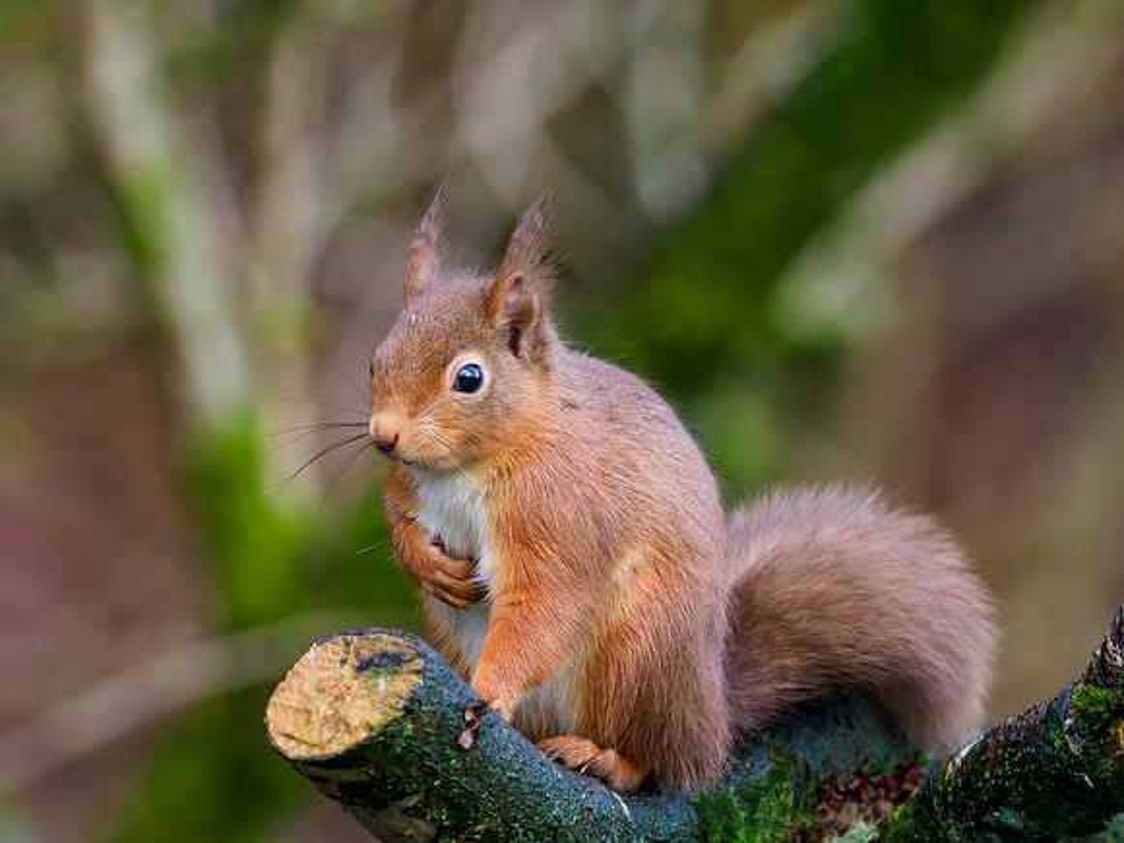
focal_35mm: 933
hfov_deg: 2.1
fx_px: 30289
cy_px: 366
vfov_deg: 1.6
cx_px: 415
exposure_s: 1/200
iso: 2500
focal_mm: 300
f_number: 4
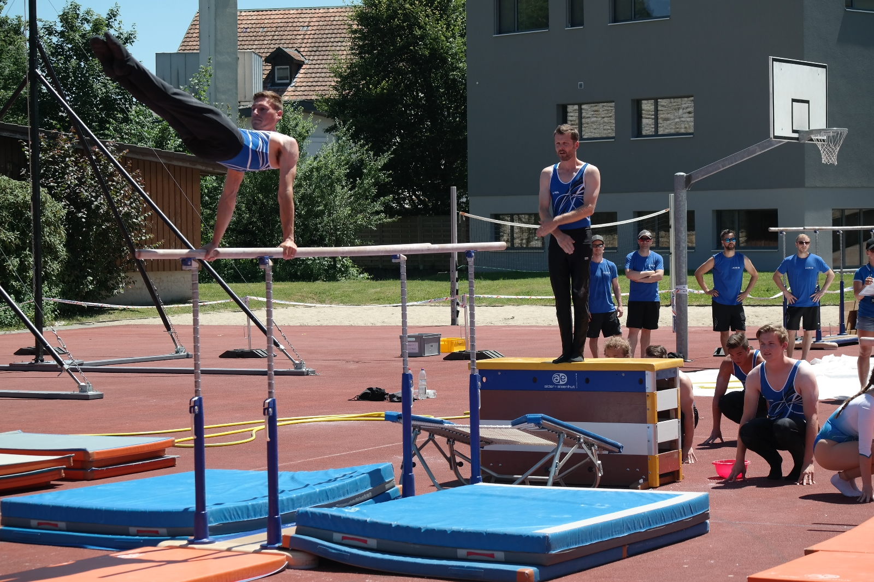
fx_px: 2184
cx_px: 437
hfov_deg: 22.6
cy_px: 291
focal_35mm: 90
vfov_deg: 15.2
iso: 100
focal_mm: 59
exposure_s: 1/320
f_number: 5.6
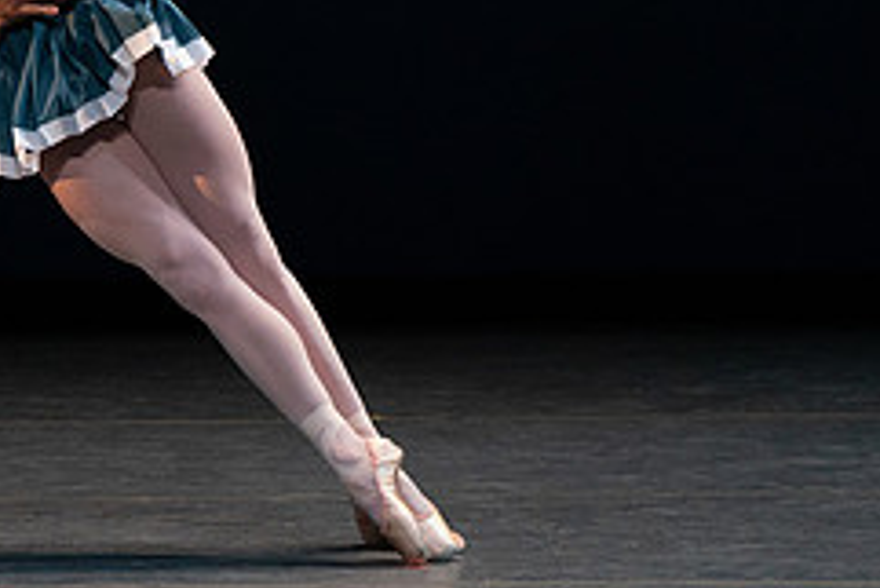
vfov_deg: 1.4
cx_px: -124
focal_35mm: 963
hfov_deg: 2.1
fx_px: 23553
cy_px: -31
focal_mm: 400
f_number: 8
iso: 5000
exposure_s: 1/400
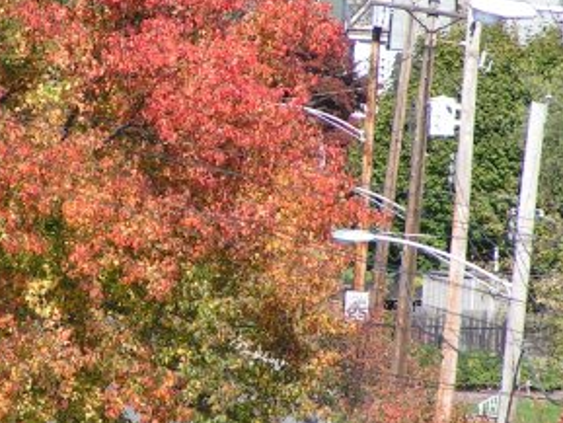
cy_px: 234
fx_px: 11748
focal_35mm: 722
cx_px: 162
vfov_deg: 2.1
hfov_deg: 2.7
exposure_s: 1/400
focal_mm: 49.8
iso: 50
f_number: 4.5
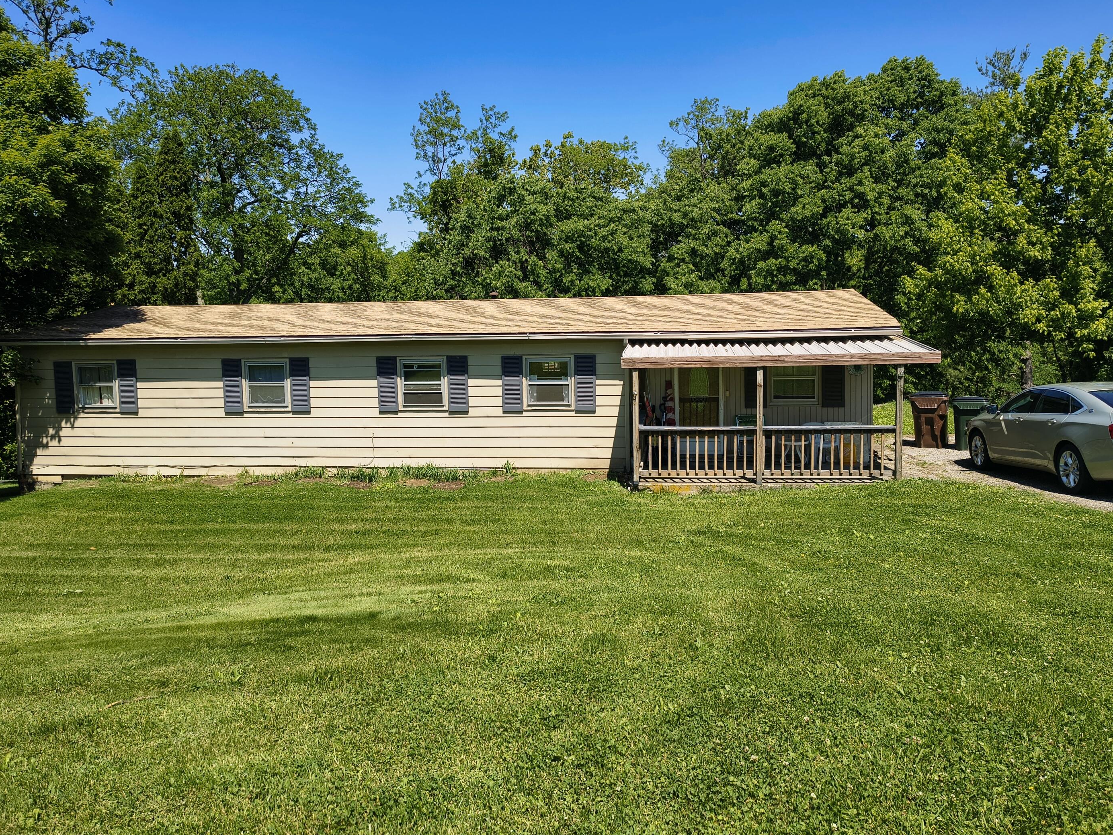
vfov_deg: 53.0
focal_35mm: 26
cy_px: 392
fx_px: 836
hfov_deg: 67.3
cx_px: 537
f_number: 1.8
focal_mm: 5.56
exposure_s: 1/1632
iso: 101
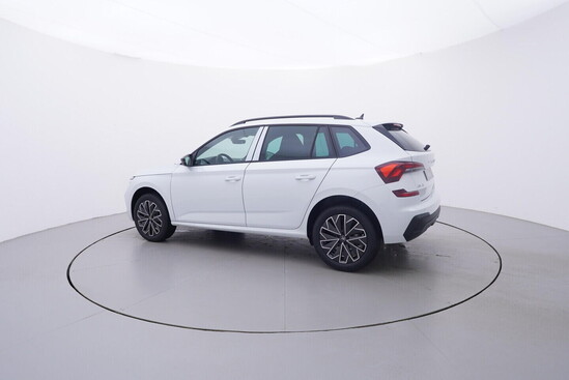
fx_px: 356
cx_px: 284
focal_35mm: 22
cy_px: 190
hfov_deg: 77.3
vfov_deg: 56.2
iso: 200
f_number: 5
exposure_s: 1/80
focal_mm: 15
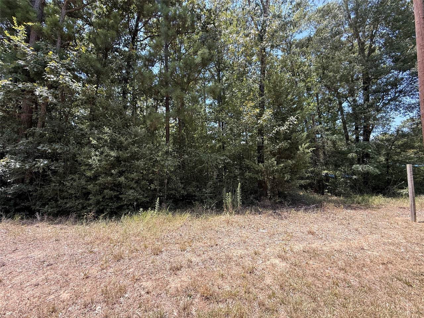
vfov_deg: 85.7
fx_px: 171
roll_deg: -0.5
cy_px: 159
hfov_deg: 102.1
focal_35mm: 14
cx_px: 212
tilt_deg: +5.0
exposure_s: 1/579
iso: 50
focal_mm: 2.22
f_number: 2.2
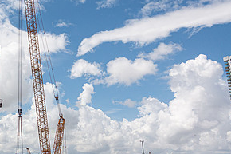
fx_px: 308
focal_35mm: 48
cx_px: 2
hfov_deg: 37.0
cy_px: 80
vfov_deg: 28.0
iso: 125
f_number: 4.5
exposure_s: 1/250
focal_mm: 8.98
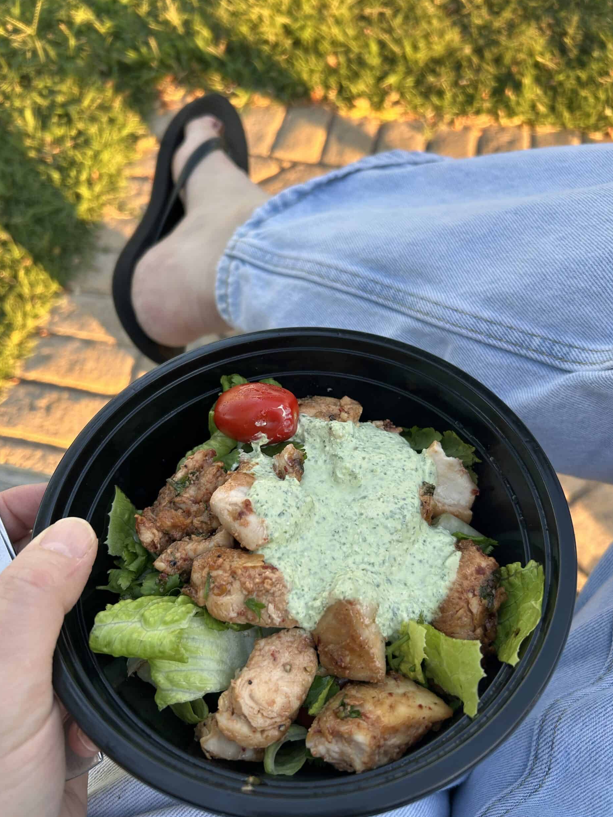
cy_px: 417
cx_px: 310
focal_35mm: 27
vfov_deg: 65.3
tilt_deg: -60.1
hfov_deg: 51.4
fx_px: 637
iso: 40
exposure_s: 1/121
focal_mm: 5.7
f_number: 1.5
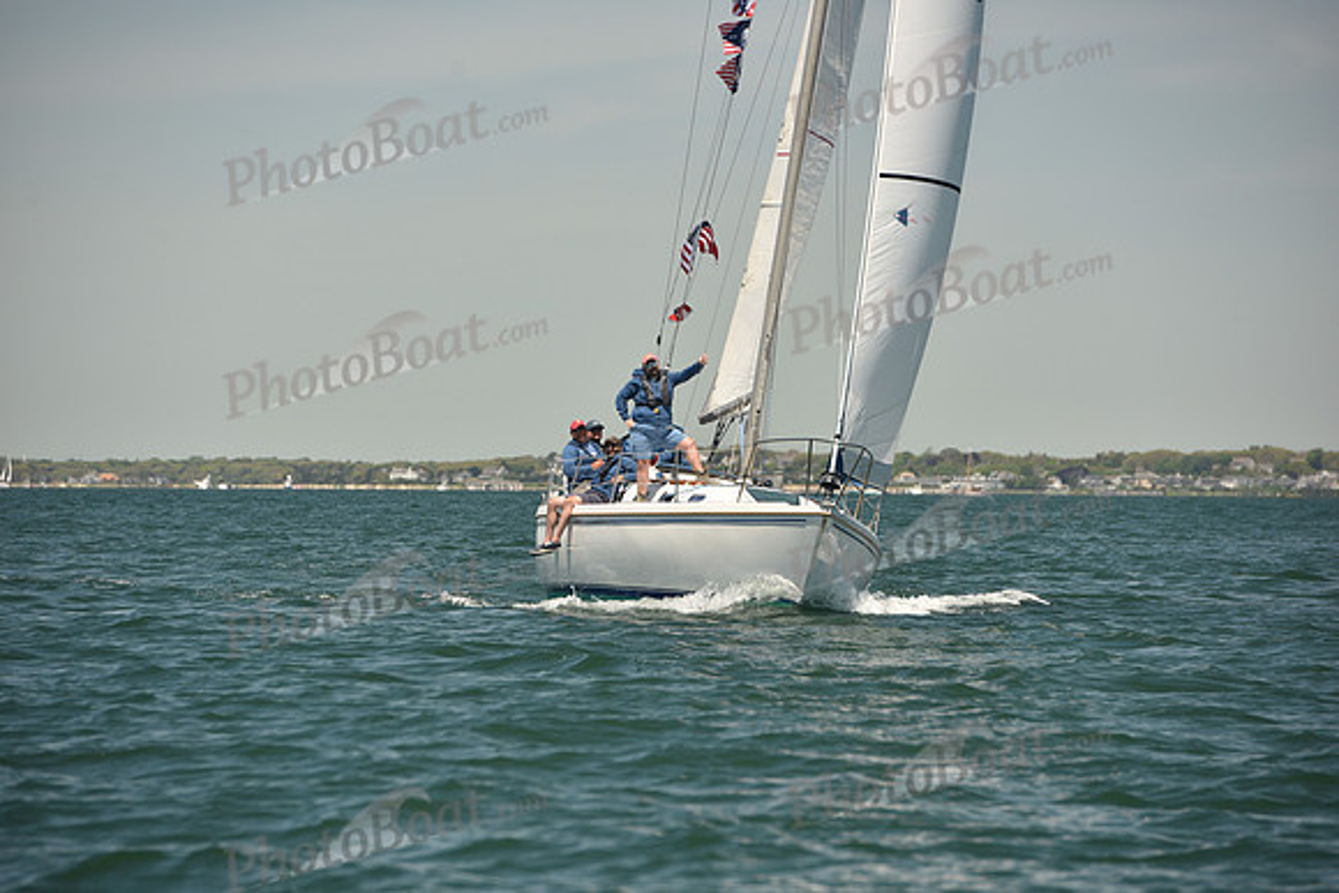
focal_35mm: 200
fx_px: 7440
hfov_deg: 10.3
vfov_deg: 6.9
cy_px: 446
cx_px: 670
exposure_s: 1/800
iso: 250
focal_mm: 200
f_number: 5.6
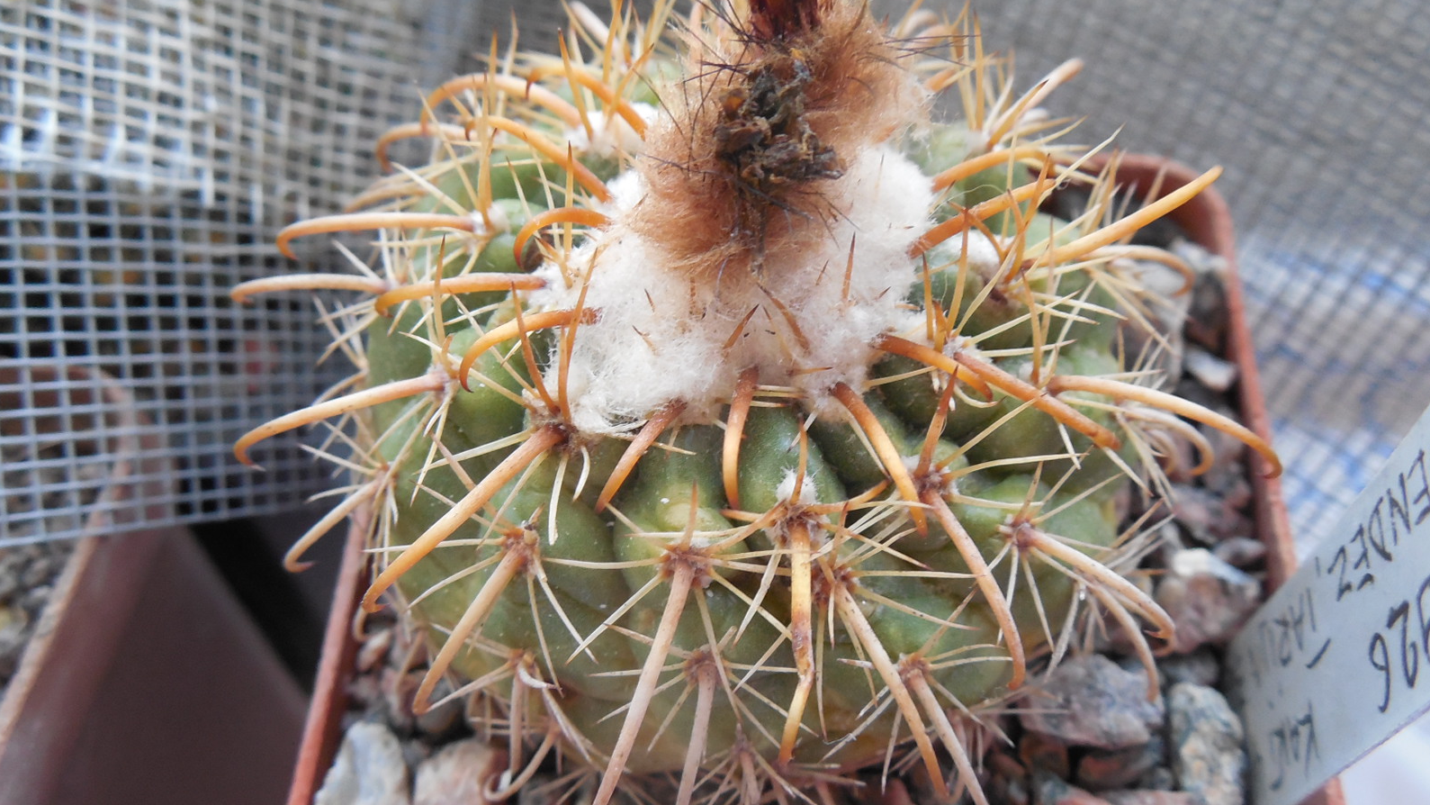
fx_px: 1289
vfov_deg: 34.6
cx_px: 716
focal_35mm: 34
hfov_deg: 58.0
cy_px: 373
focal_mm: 5.6
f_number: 3.6
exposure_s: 1/30
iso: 320
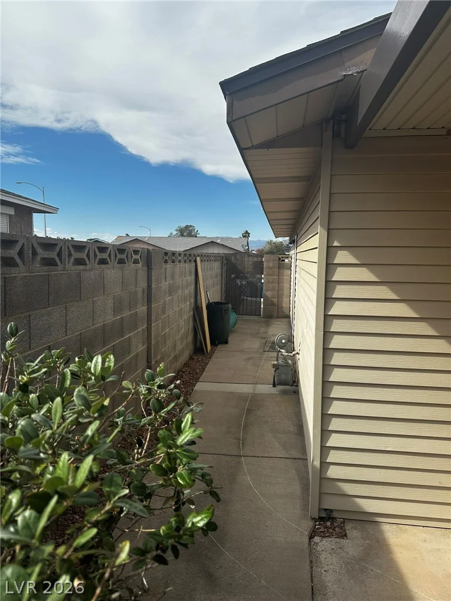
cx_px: 226
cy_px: 300
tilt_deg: -6.8
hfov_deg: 56.8
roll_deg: -0.9
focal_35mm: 24
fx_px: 417
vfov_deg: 71.6
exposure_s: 1/4348
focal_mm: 6.86
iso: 80
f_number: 1.78
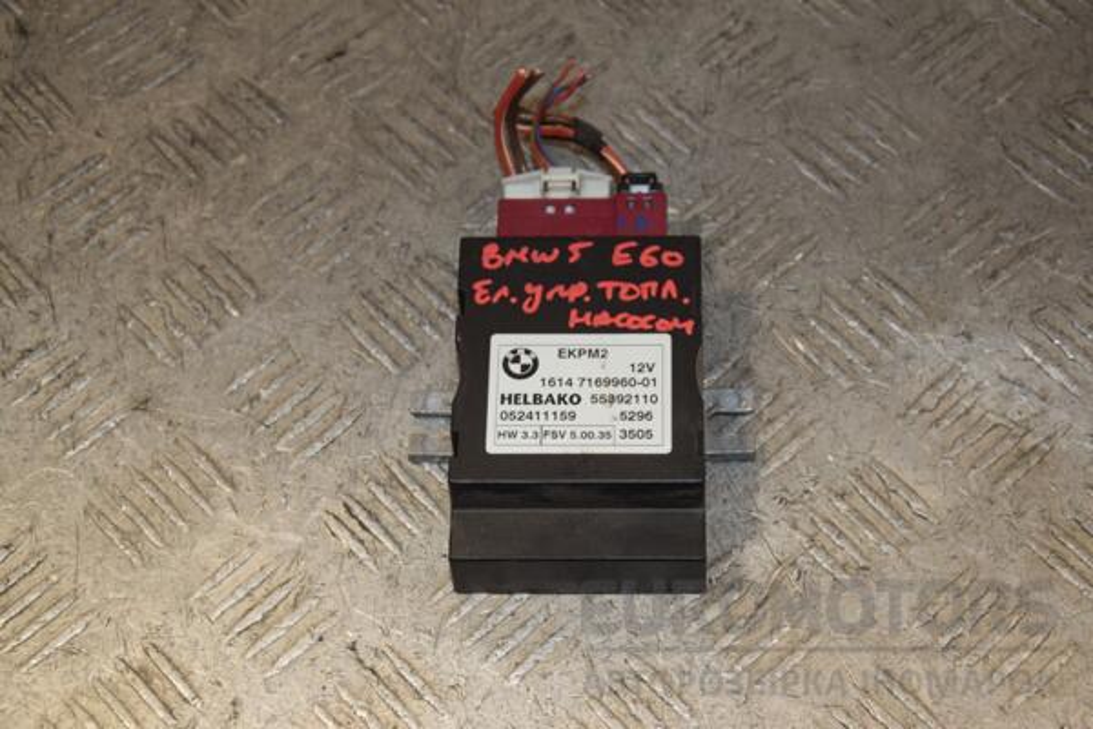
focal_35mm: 72
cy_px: 364
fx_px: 2186
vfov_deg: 18.9
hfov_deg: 28.1
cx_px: 546
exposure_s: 1/200
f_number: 7.1
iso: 800
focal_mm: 48
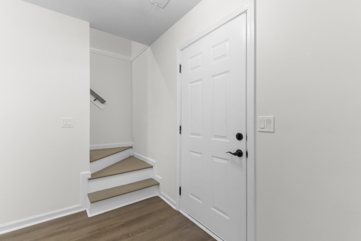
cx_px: 180
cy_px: 120
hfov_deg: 100.4
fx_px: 150
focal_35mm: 15
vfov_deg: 77.3
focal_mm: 10
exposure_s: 1/10
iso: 100
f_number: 4.5
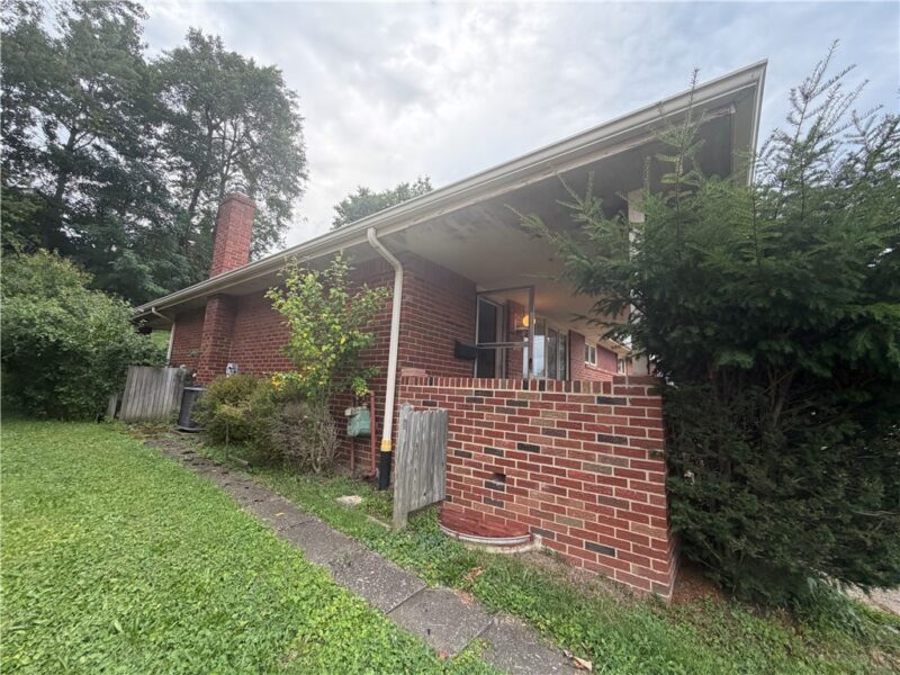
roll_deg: -2.5
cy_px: 338
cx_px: 450
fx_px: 364
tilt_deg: +8.9
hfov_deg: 102.1
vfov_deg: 85.7
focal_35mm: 14
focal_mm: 2.22
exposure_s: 1/121
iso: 160
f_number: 2.2
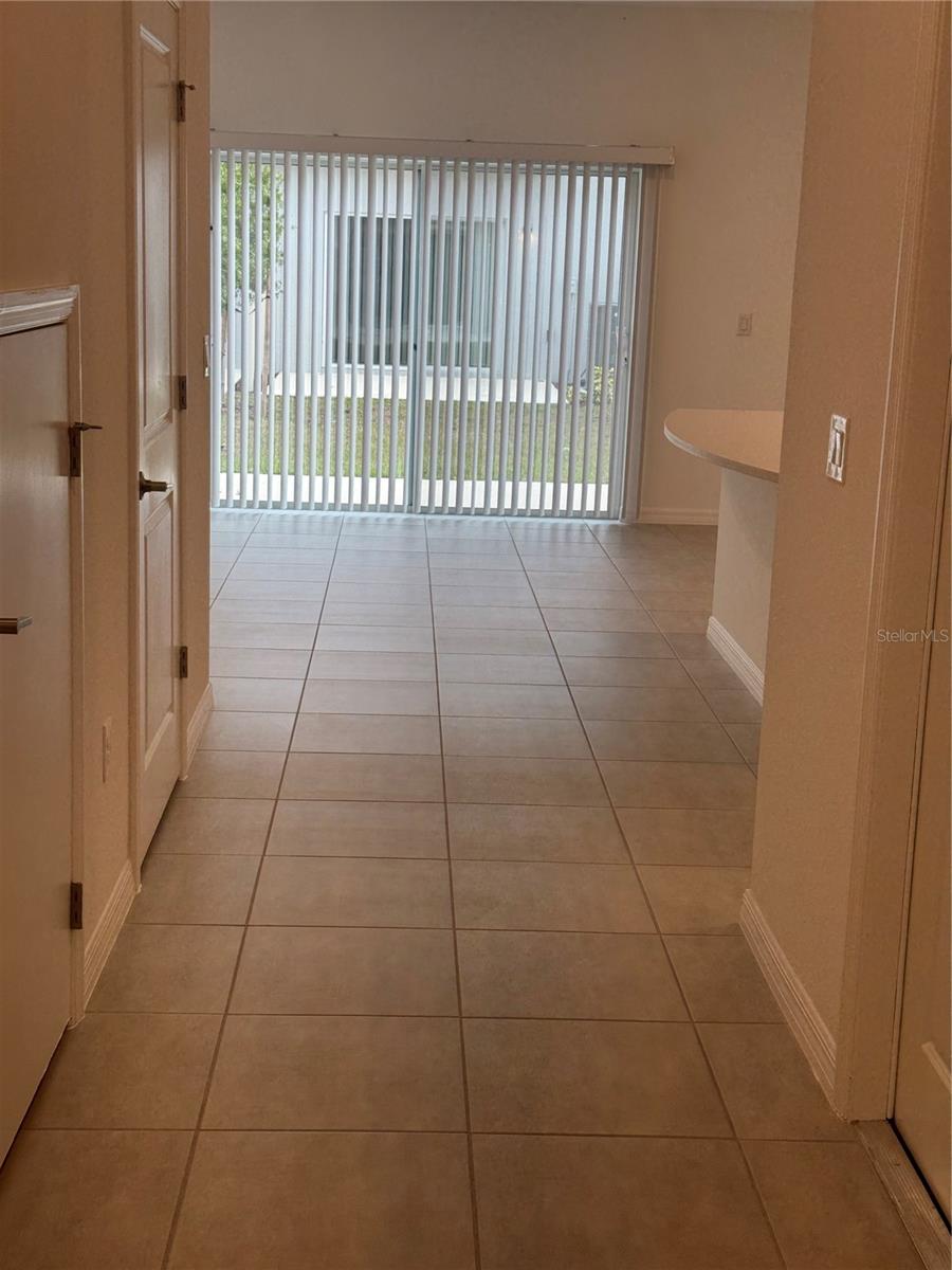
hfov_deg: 30.3
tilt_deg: -12.2
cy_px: 635
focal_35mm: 48
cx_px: 476
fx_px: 1760
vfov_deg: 39.7
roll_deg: -1.8
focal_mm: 6.76
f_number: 1.78
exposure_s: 1/131
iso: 50
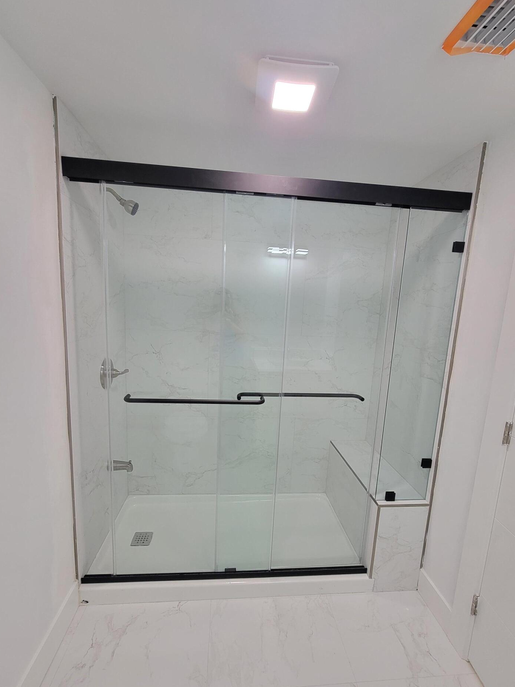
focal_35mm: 14
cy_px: 351
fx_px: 278
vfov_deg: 102.0
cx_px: 254
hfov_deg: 85.7
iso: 125
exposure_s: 1/60
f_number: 2.2
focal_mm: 2.2
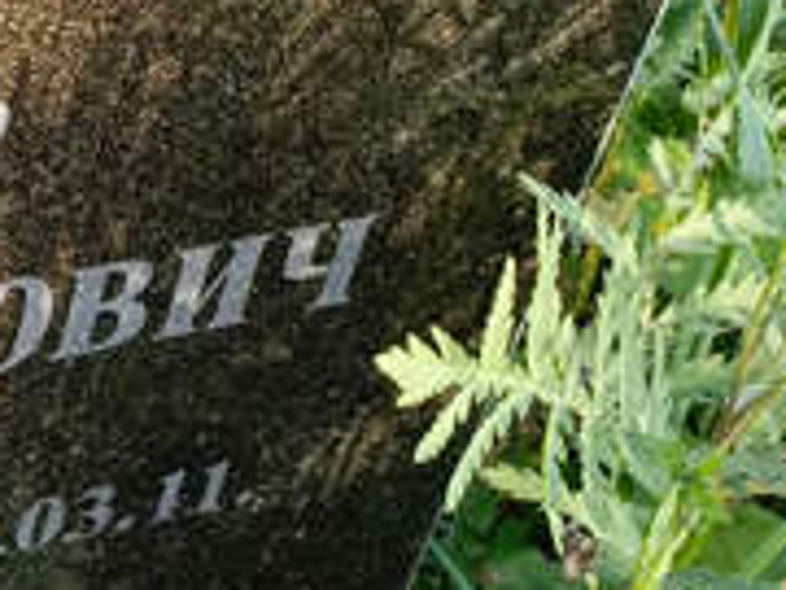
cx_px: -301
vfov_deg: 13.3
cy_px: 240
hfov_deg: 16.5
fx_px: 2520
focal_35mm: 111
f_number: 1.69
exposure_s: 1/118
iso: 112
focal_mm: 4.76
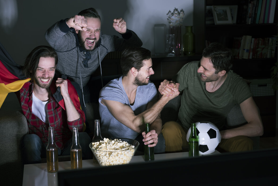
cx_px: 138
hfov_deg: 31.9
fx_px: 487
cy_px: 94
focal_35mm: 63
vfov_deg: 21.6
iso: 200
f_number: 5.6
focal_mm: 62
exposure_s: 1/160
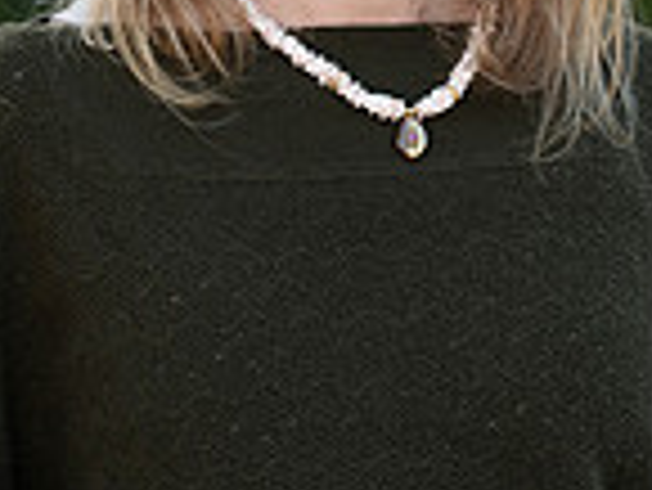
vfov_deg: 3.5
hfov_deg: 4.7
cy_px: -173
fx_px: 7955
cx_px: 292
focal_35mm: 422
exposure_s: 1/250
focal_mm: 110
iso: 500
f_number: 5
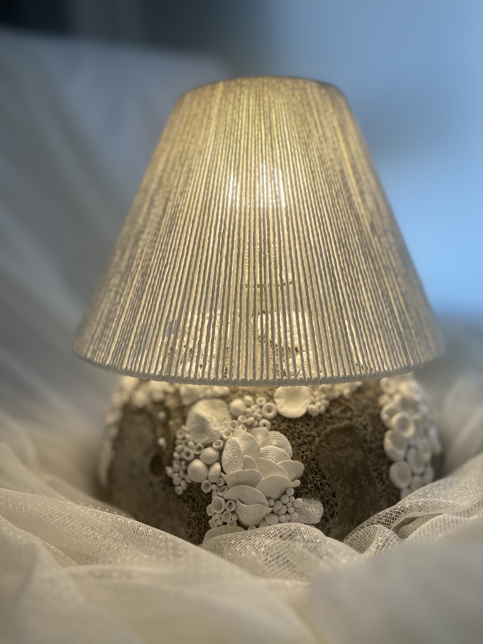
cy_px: 322
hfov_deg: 53.1
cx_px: 242
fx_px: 484
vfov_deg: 67.3
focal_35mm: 26
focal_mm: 5.1
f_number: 1.6
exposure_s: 1/294
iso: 50
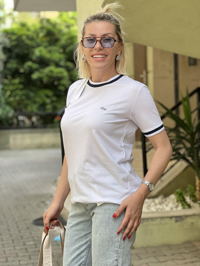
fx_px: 593
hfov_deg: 19.1
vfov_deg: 25.3
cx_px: 100
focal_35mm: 77
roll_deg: +1.0
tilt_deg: -1.1
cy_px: 133
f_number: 2.8
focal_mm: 9
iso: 32
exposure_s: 1/121
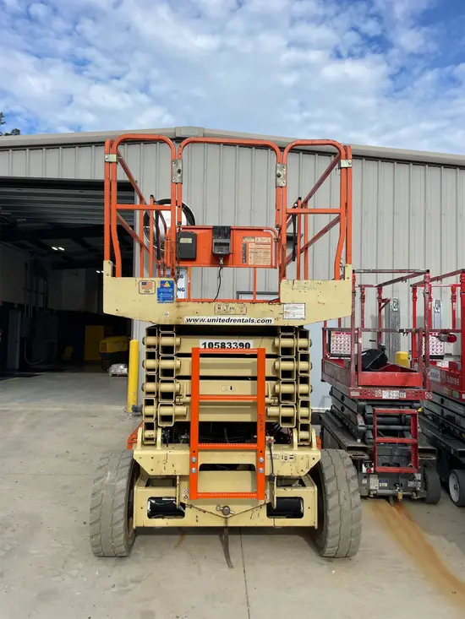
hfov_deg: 53.1
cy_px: 310
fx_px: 466
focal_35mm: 26
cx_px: 232
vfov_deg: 67.3
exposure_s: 1/3125
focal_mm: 4.2
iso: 32
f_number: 1.6
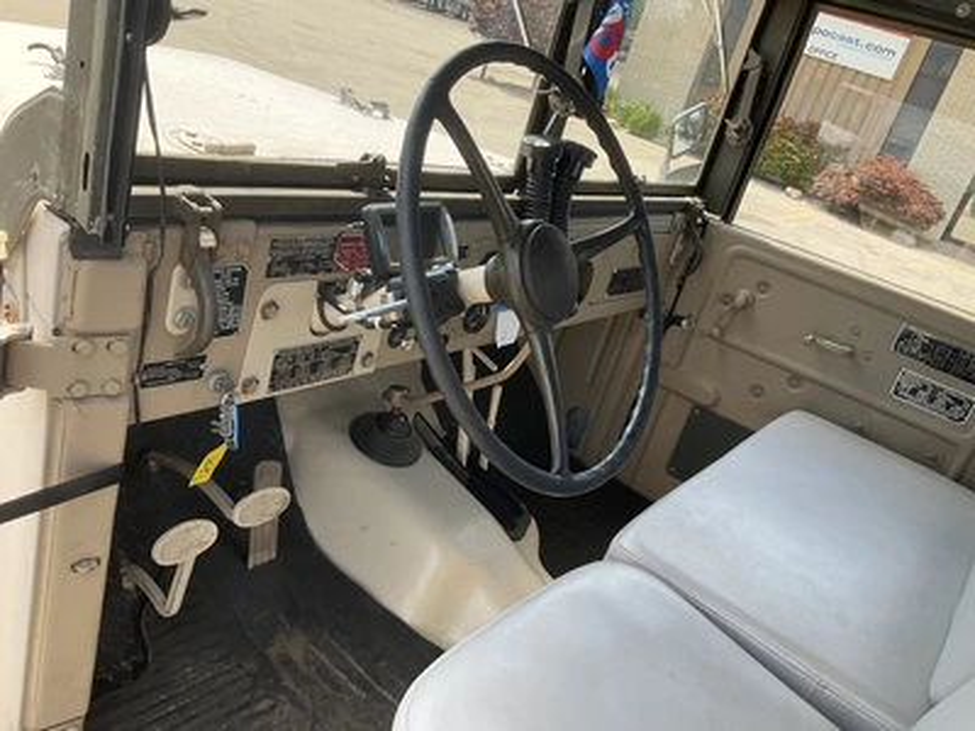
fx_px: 817
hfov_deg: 61.7
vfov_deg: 48.2
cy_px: 366
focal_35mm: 29
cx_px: 488
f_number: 1.8
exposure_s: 1/342
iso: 25
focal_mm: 3
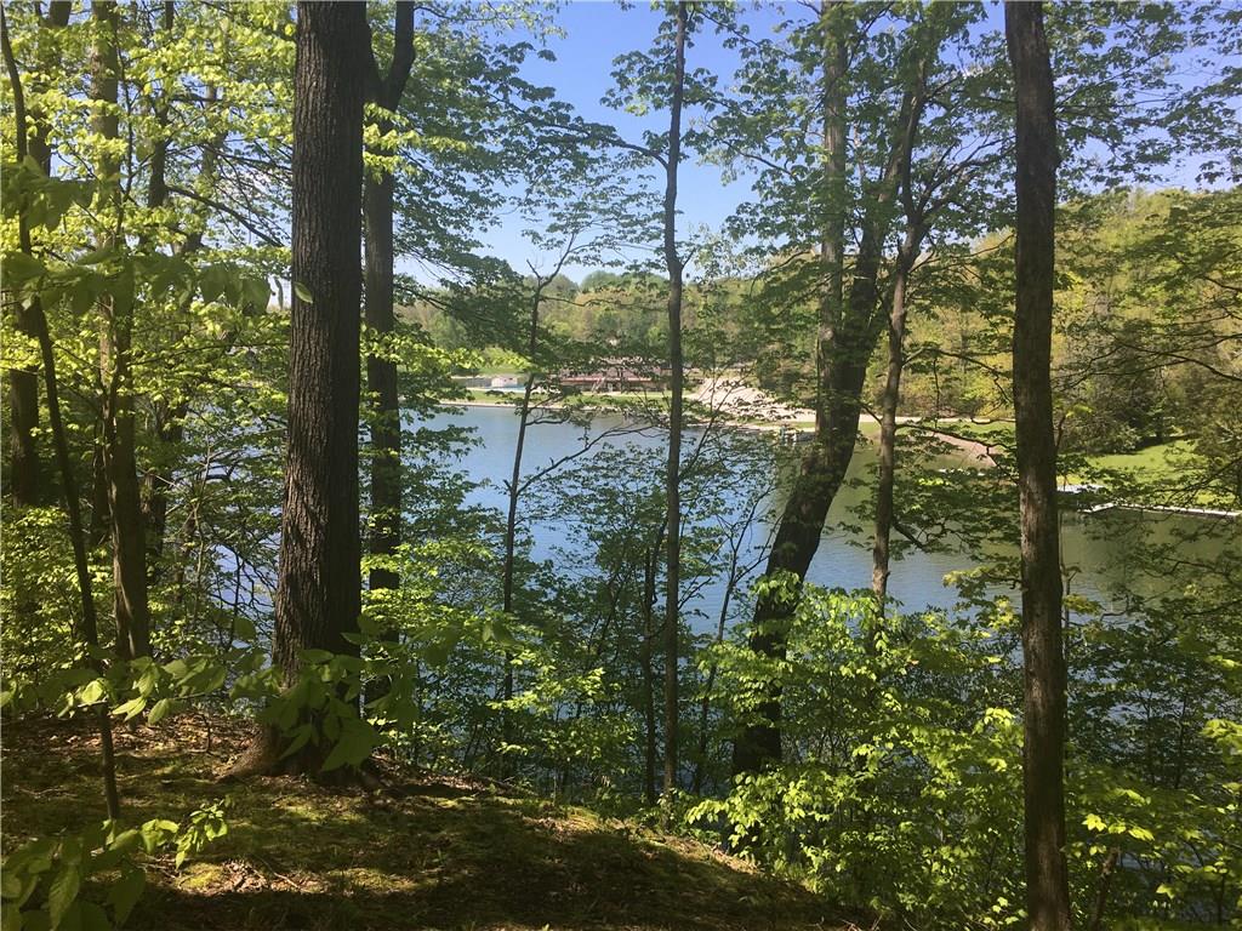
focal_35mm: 29
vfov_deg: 48.2
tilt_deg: -5.4
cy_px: 466
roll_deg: -0.1
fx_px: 1041
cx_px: 621
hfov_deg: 61.7
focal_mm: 4.15
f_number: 2.2
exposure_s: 1/657
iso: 25
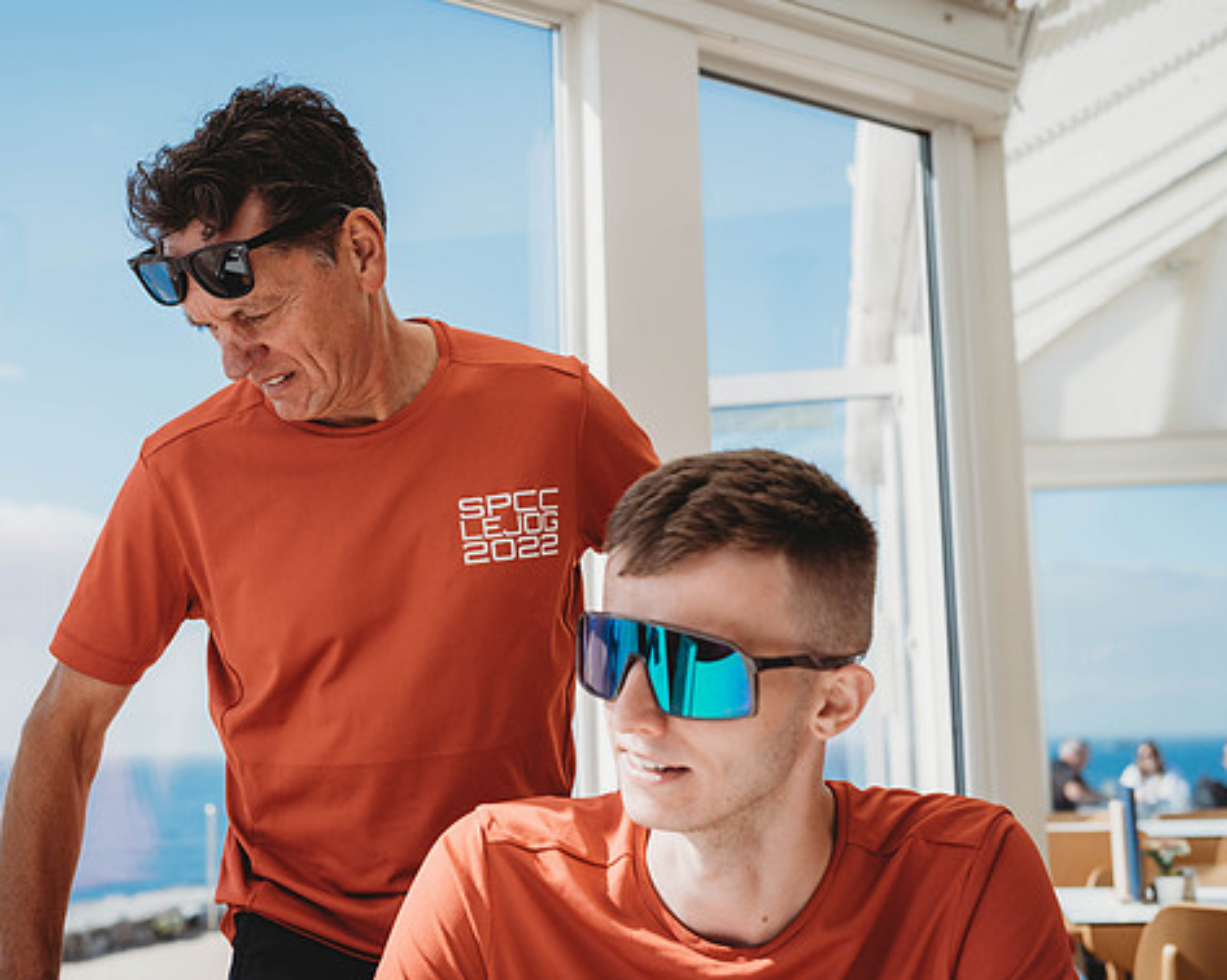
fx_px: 1670
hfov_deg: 40.2
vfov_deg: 32.7
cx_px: 521
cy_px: 495
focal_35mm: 46
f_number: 4
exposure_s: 1/1000
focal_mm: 40
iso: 100
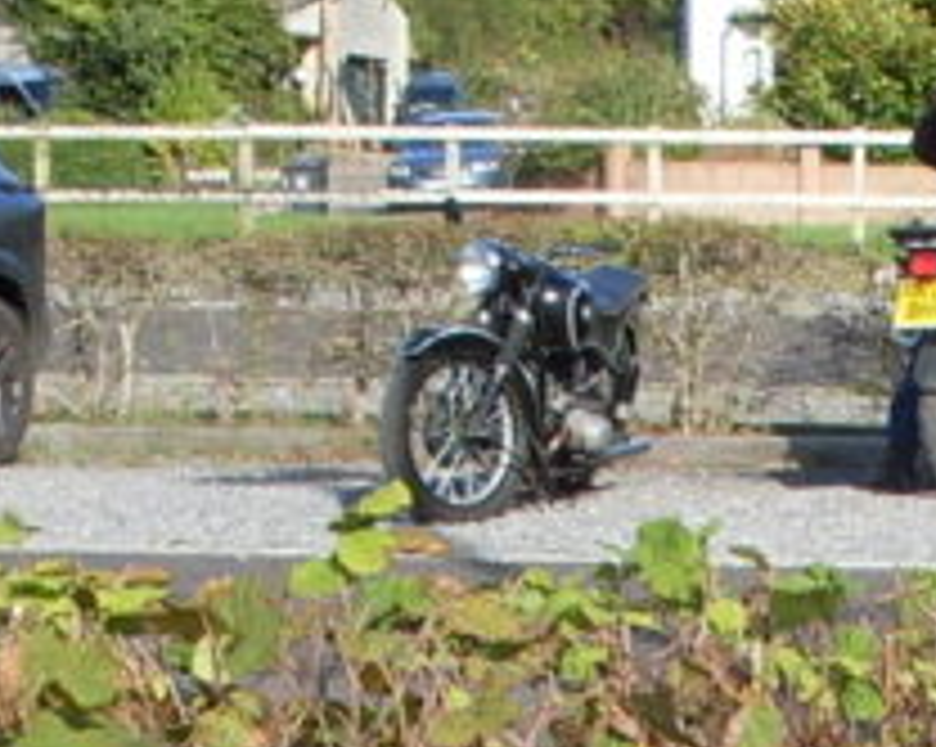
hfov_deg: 10.3
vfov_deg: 7.9
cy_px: 1642
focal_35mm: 183
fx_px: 5065
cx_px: 1242
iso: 80
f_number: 8.4
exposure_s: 1/125
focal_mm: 6.3
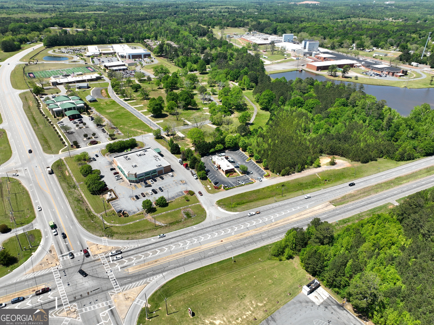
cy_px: 162
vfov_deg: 56.8
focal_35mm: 24
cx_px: 217
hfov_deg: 71.6
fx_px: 301
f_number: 2.8
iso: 100
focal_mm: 12.29
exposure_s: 1/1600
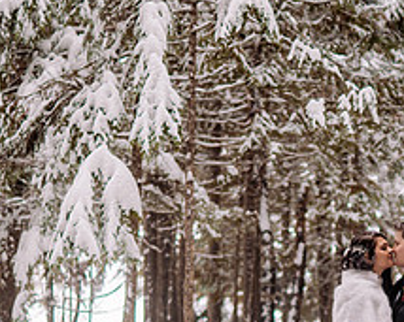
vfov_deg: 16.9
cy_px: 308
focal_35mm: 89
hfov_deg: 21.3
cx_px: 308
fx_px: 1064
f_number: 1.6
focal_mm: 35
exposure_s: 1/200
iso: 320
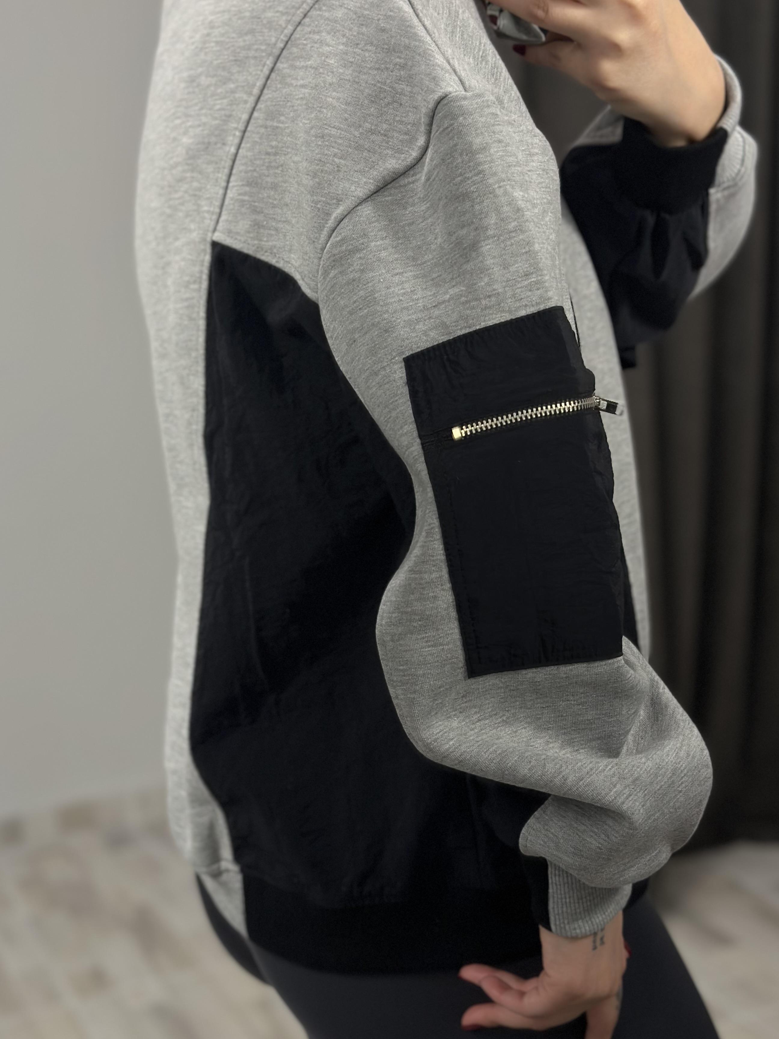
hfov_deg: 26.1
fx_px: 1680
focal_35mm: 56
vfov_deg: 34.3
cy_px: 538
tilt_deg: -35.9
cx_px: 353
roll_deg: +7.9
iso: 125
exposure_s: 1/100
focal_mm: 6.86
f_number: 1.78
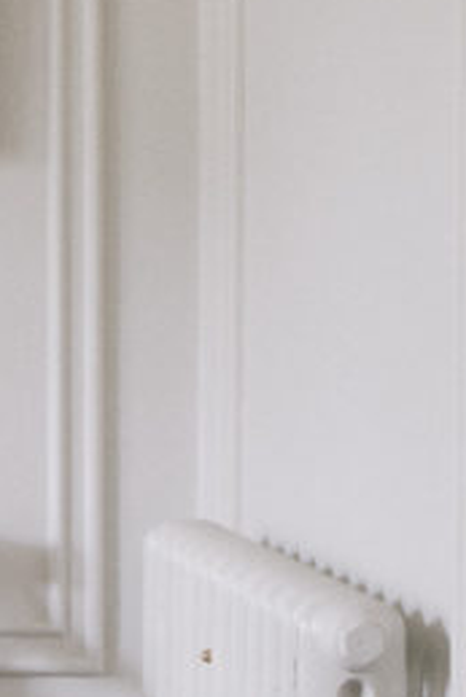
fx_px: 3102
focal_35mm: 160
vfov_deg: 12.8
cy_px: 218
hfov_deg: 8.1
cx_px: -525
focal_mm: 24.2
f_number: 11
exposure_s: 5
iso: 200
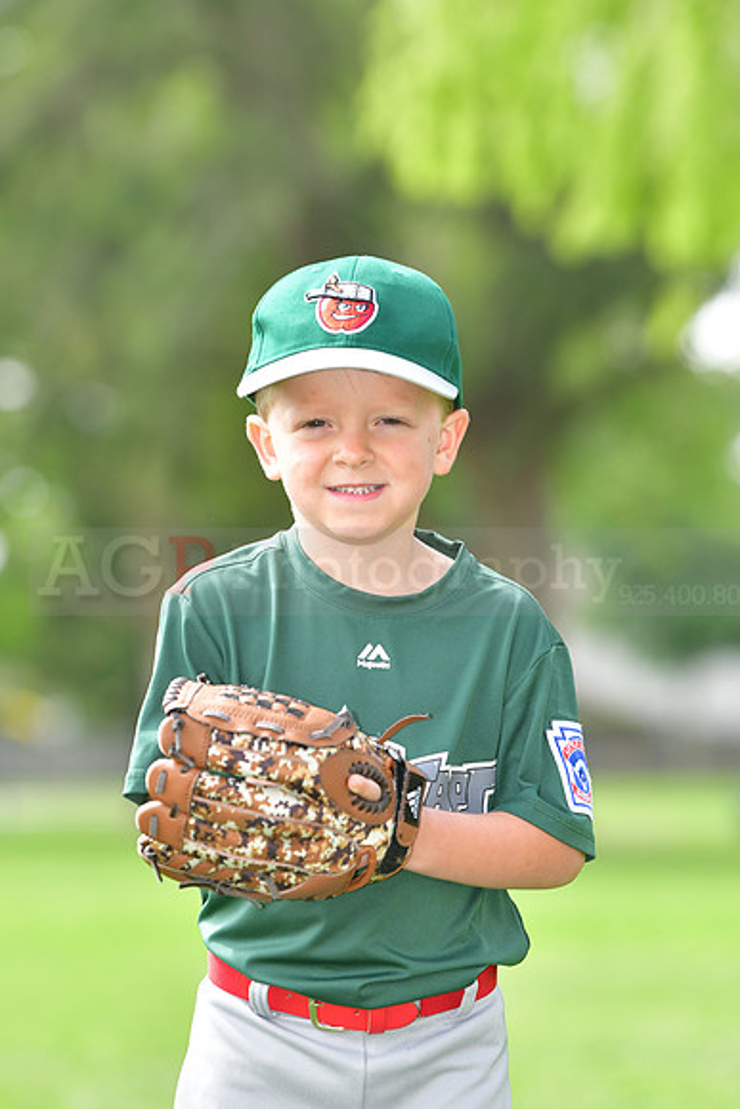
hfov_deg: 6.8
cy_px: 554
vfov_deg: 10.2
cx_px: 370
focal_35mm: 202
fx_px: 6240
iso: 500
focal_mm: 135
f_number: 4
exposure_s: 1/1250
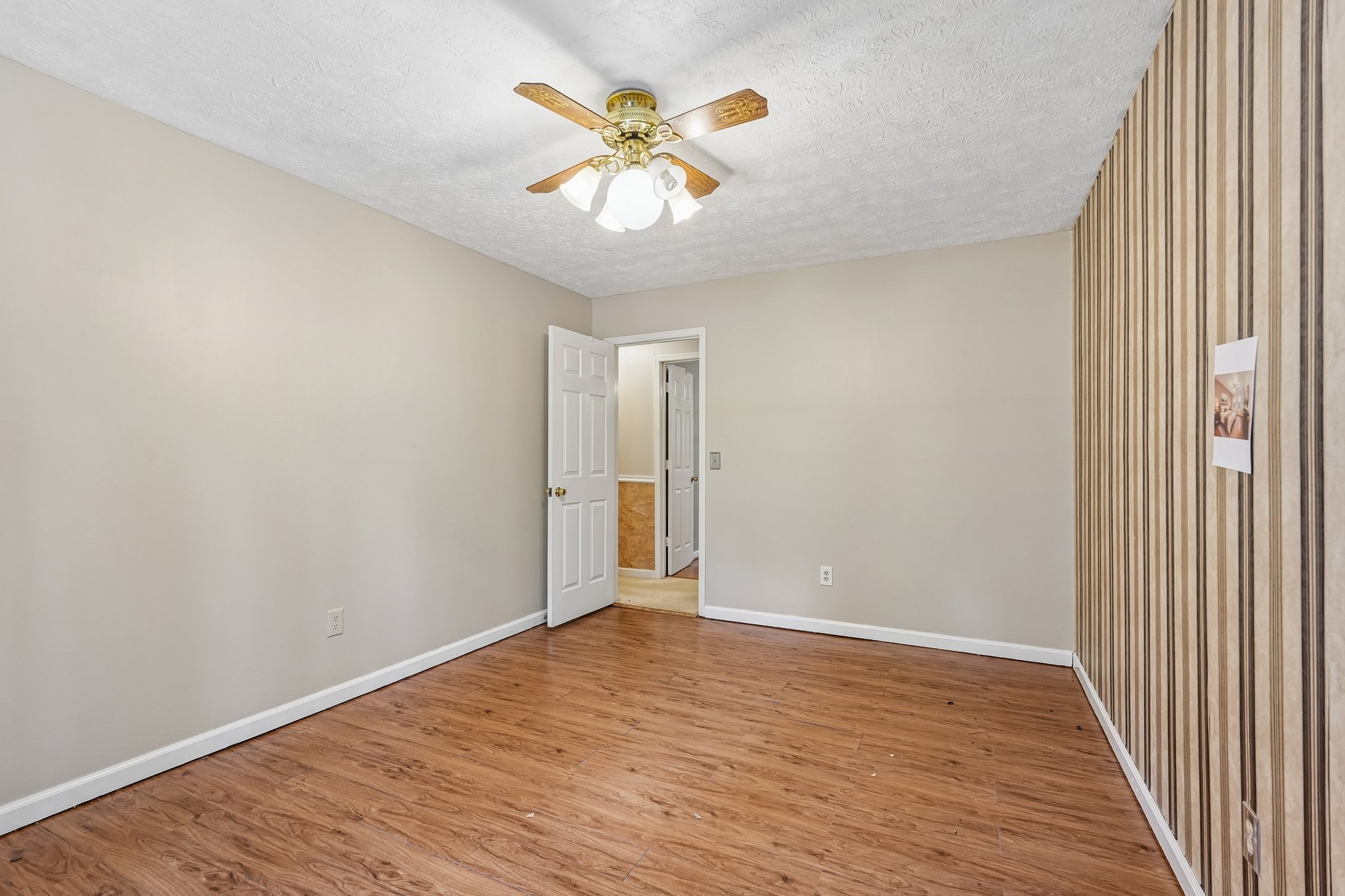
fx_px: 598
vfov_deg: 73.7
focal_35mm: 16
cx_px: 672
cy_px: 448
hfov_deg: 96.7
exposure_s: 1/13
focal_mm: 16
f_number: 8
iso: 800
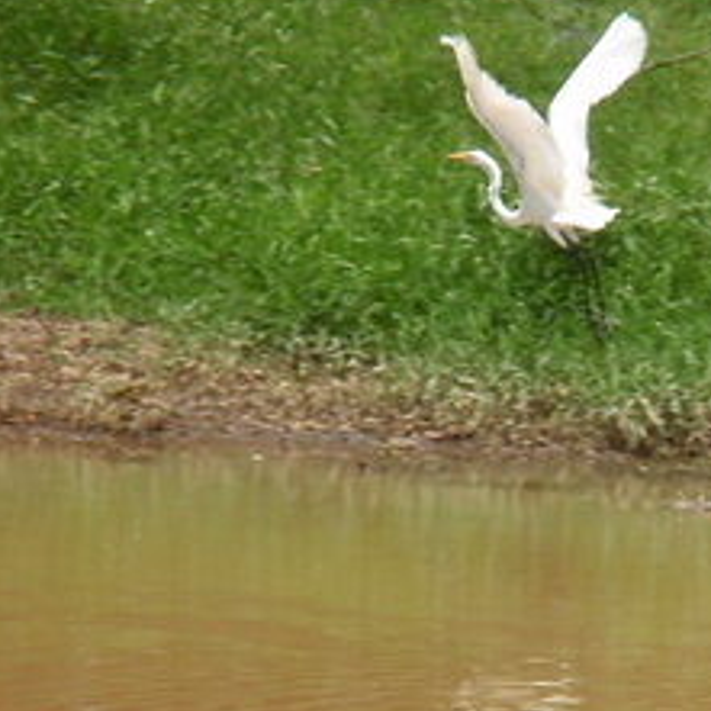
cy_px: 434
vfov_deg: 3.9
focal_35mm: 448
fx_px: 10411
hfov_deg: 3.9
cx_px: 631
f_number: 14
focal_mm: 50
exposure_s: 1/250
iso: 640
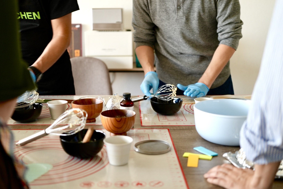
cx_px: 142
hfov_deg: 39.6
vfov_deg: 27.0
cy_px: 94
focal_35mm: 50
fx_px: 393
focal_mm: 50
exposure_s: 1/60
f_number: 2.8
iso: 640
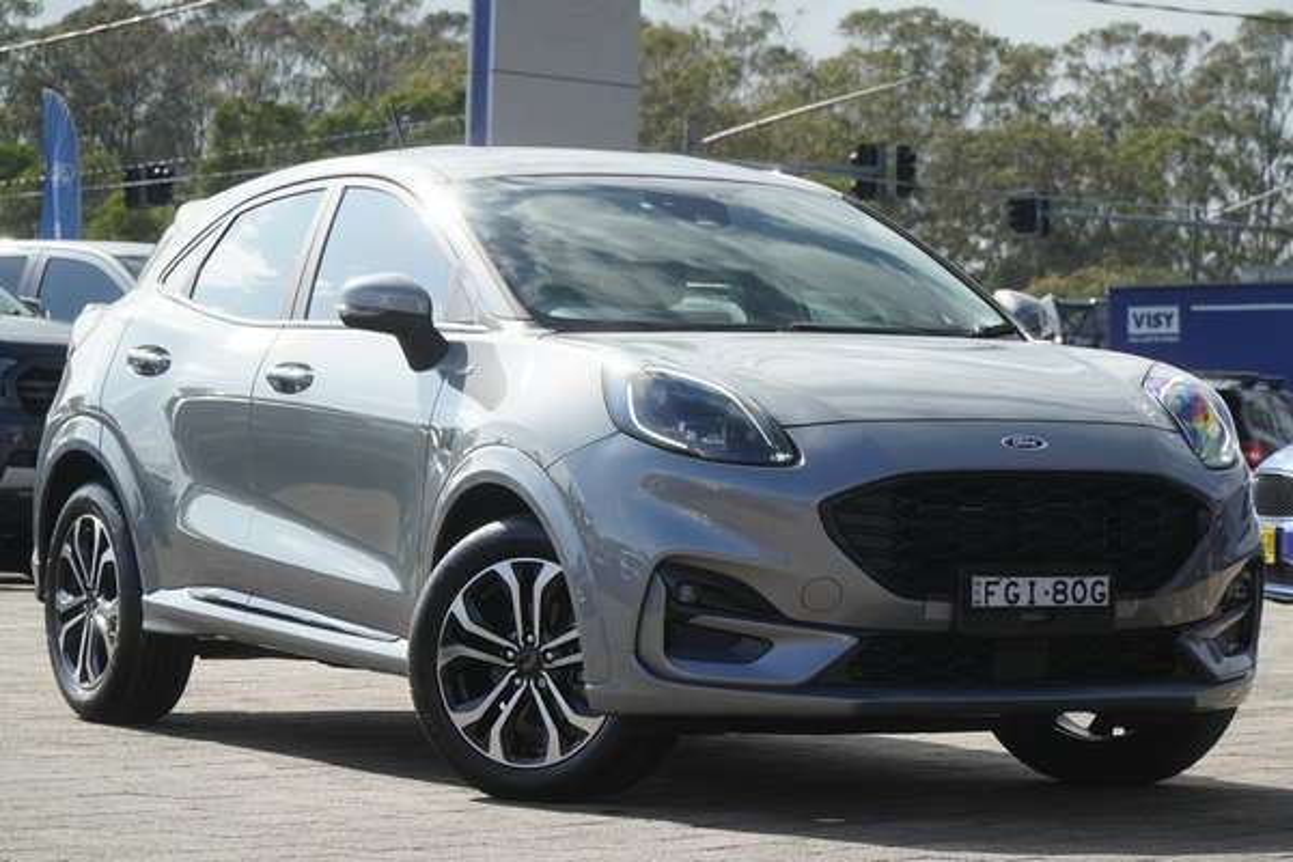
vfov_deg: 11.3
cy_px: 431
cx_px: 646
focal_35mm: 122
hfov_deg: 16.9
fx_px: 4364
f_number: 8
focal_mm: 81
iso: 800
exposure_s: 1/800
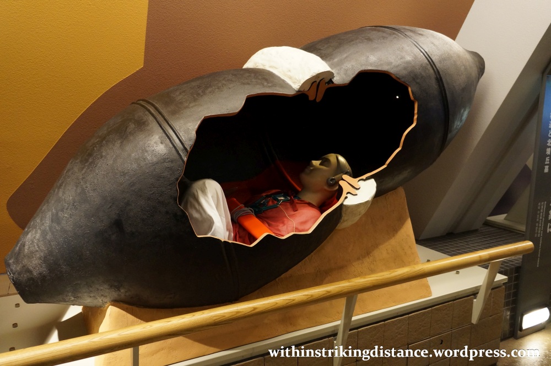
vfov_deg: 47.8
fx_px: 413
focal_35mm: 27
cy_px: 183
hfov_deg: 67.4
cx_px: 276
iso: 2000
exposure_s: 1/60
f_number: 4
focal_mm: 18
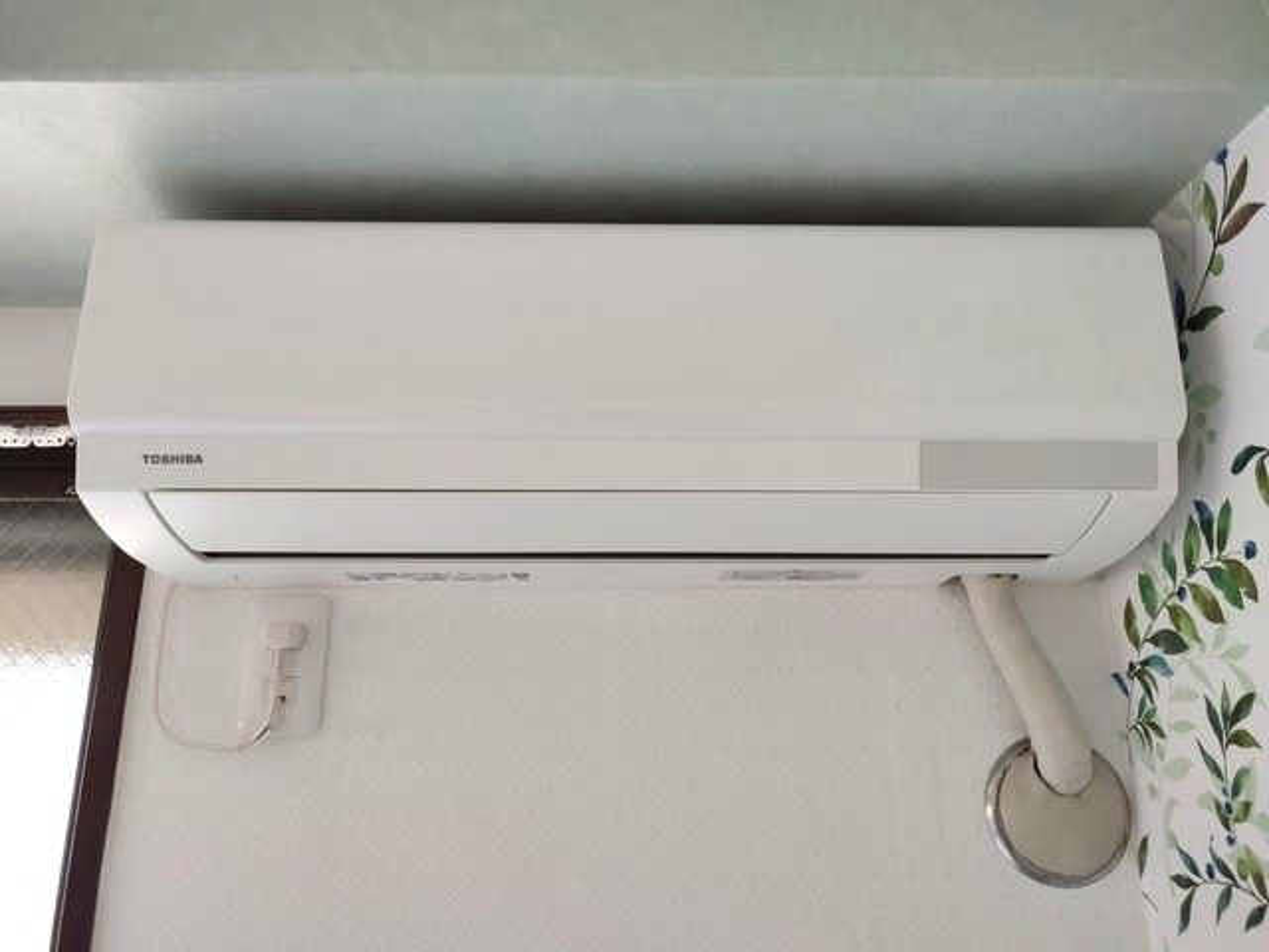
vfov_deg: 54.9
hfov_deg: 69.4
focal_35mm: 25
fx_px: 916
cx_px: 634
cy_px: 476
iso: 87
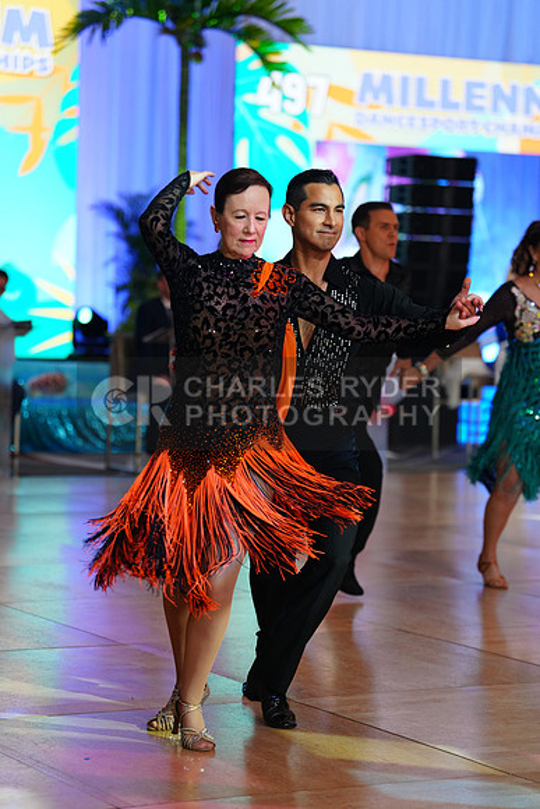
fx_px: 2248
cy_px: 404
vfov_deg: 20.4
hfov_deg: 13.7
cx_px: 270
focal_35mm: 100
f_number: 2.8
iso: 1000
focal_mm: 100
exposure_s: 1/400
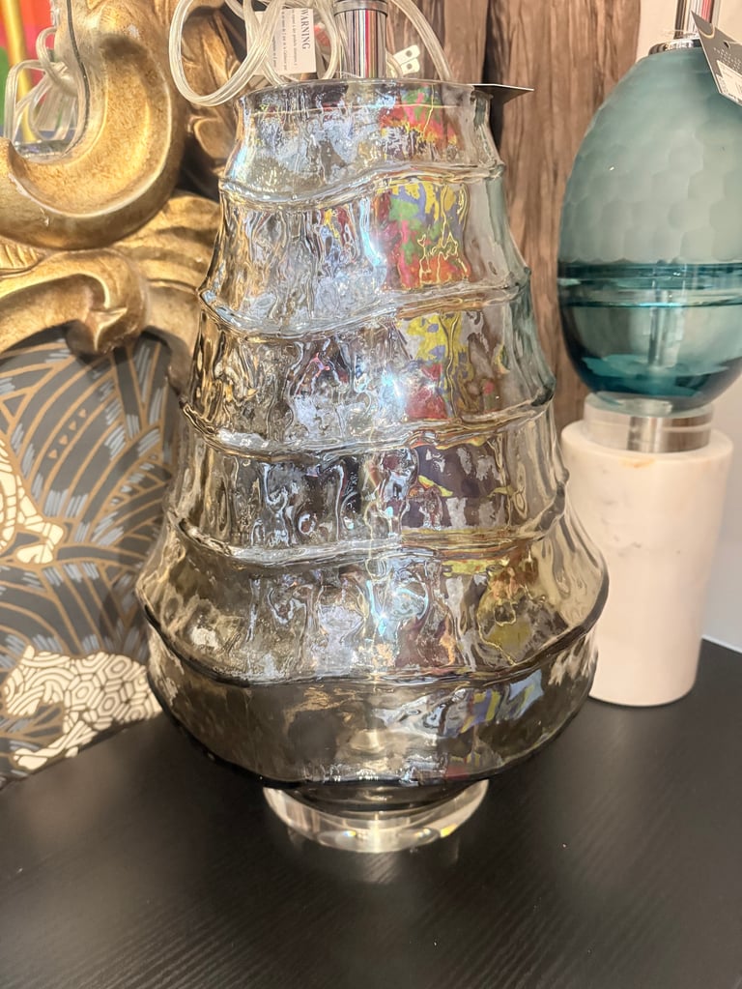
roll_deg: +1.7
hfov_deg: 56.8
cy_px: 494
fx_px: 685
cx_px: 371
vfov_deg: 71.6
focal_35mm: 24
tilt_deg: -21.9
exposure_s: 1/40
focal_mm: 6.76
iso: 800
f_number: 1.78
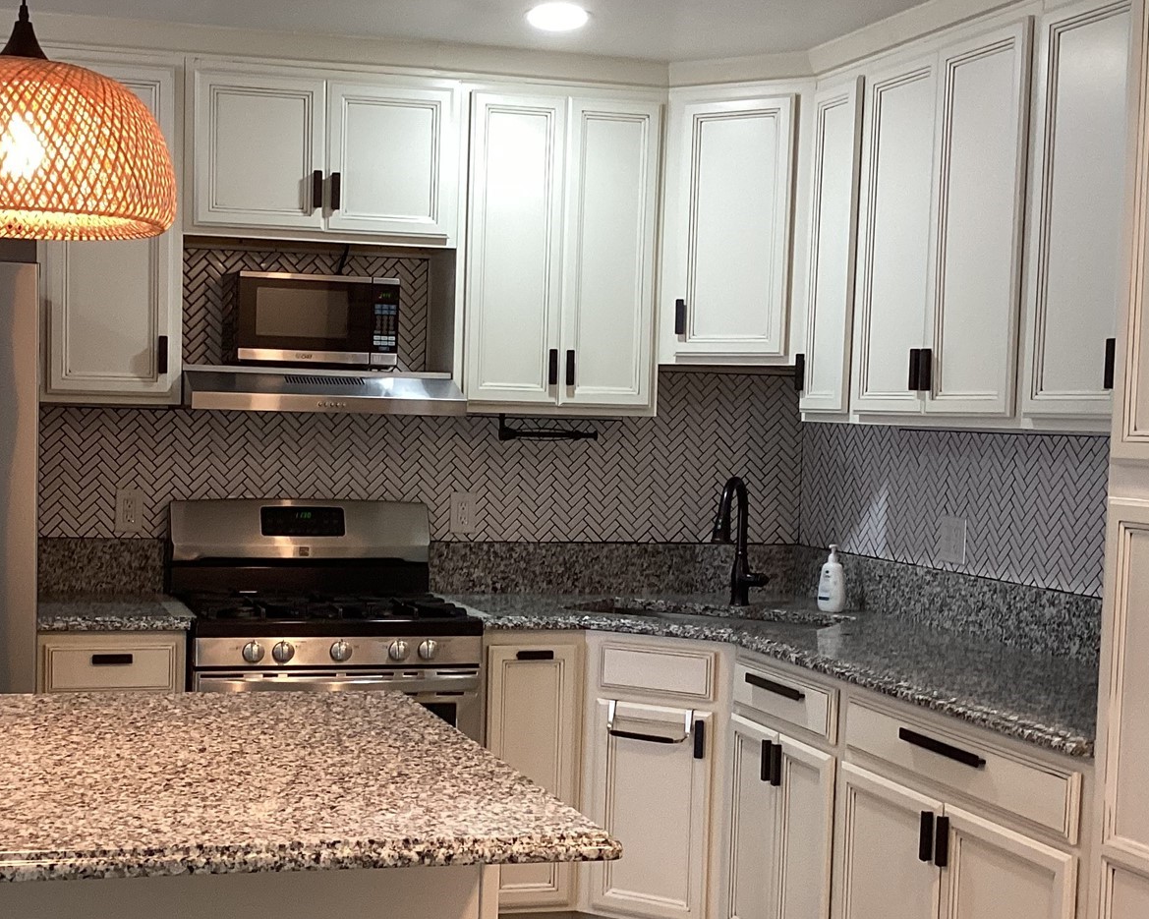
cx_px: 425
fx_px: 1802
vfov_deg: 28.6
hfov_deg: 35.2
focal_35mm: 53
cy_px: 527
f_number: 2.4
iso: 160
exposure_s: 1/60
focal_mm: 3.3
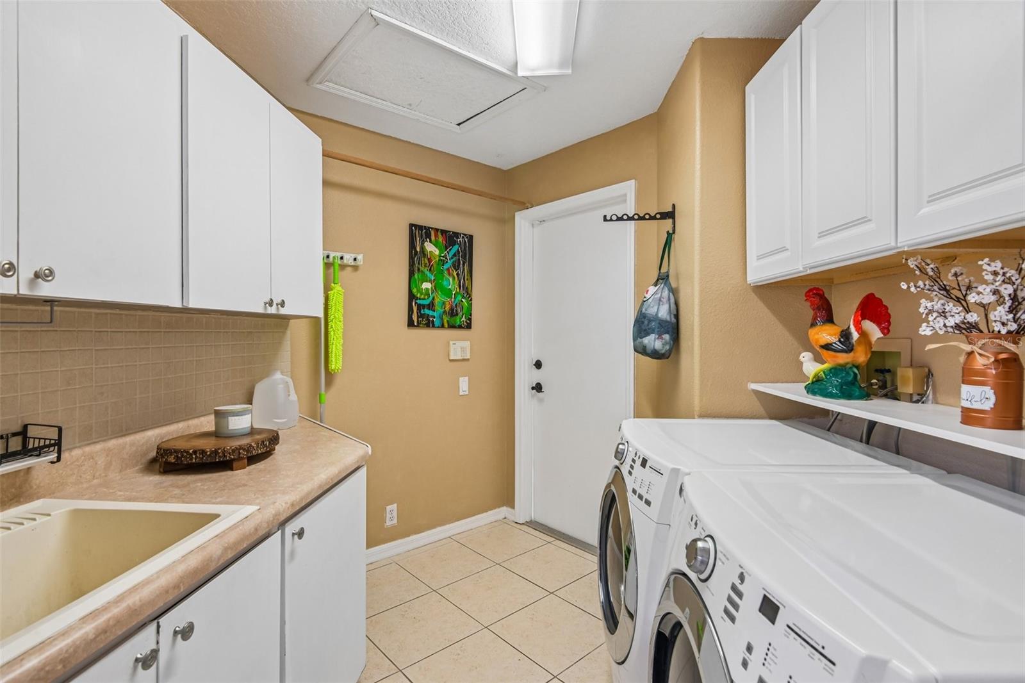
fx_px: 455
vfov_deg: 73.7
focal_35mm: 16
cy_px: 342
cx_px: 512
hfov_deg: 96.7
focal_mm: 16
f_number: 8
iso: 400
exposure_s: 1/15
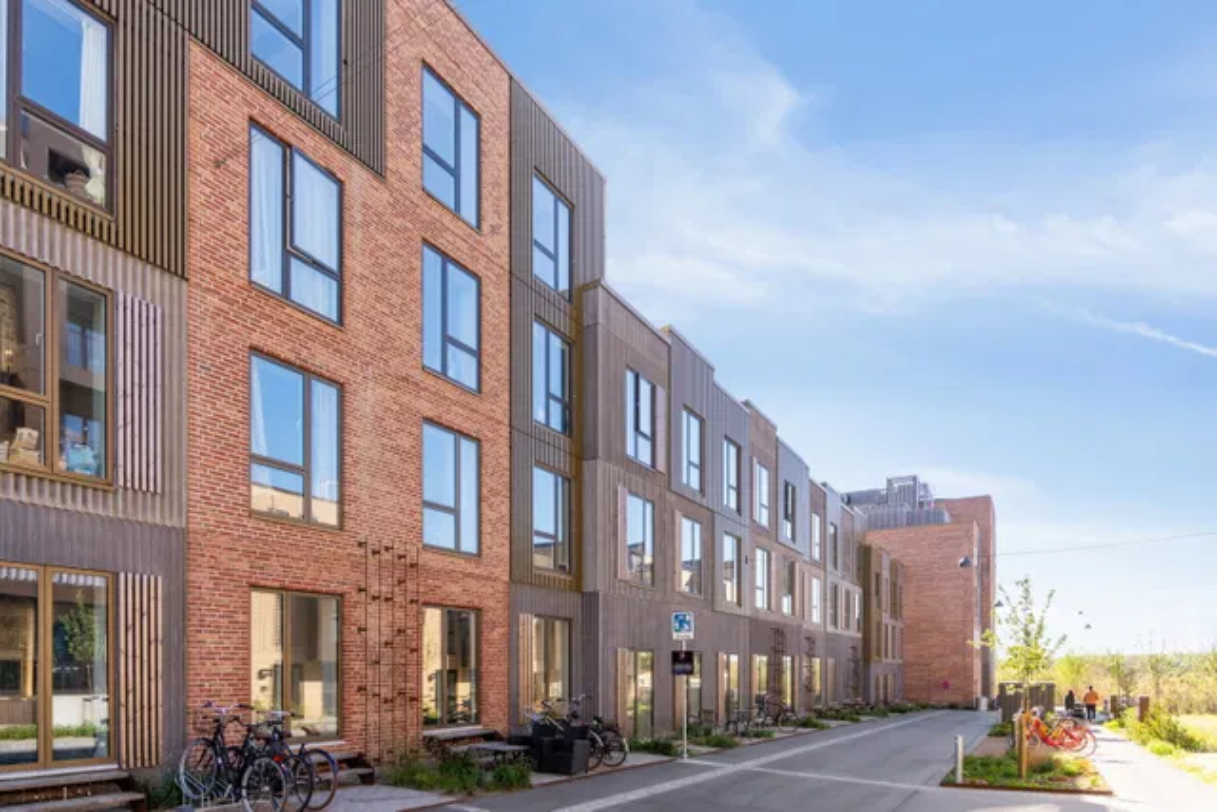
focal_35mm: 21
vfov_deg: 59.5
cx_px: 608
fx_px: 710
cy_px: 406
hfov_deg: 81.2
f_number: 8
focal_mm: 14
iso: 200
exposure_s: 1/80
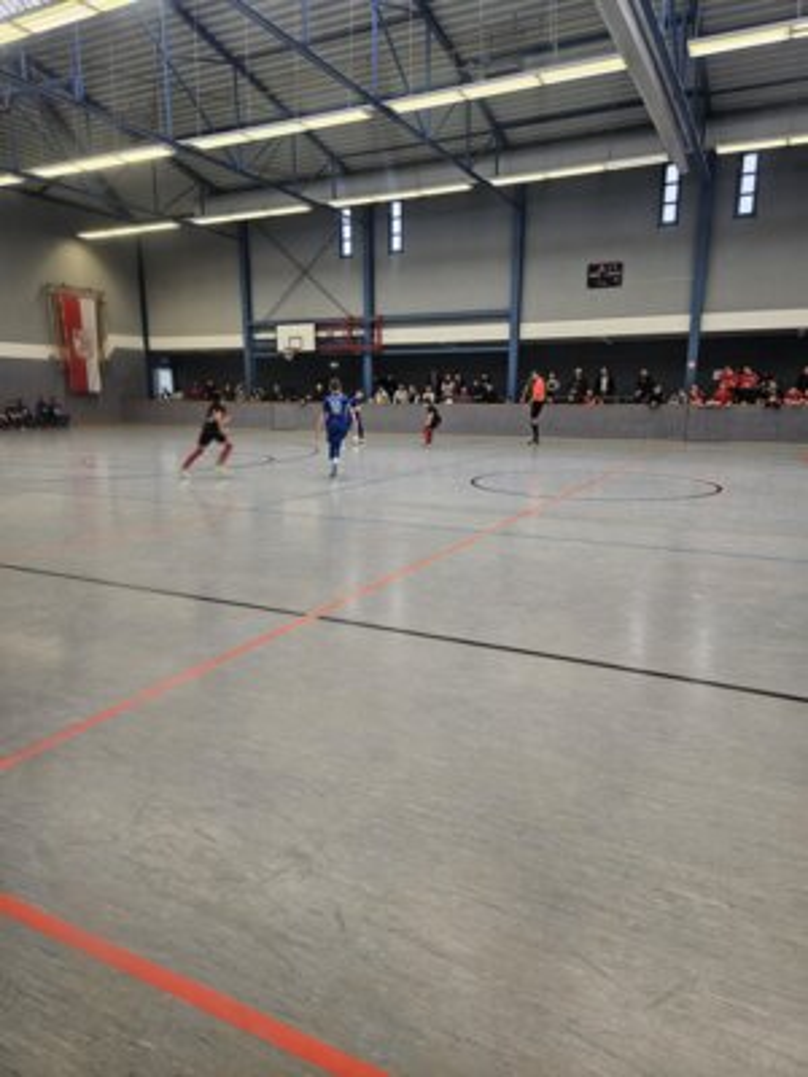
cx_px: 404
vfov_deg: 73.9
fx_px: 716
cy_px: 538
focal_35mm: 23
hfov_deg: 58.9
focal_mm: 5.4
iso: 40
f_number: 1.8
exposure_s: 1/50
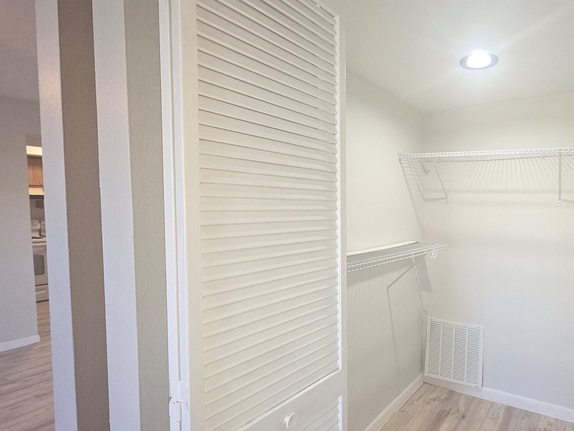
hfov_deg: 79.8
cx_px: 412
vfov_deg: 68.6
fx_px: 315
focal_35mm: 19
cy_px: 224
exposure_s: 1/60
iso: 125
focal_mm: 2.2
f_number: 1.9
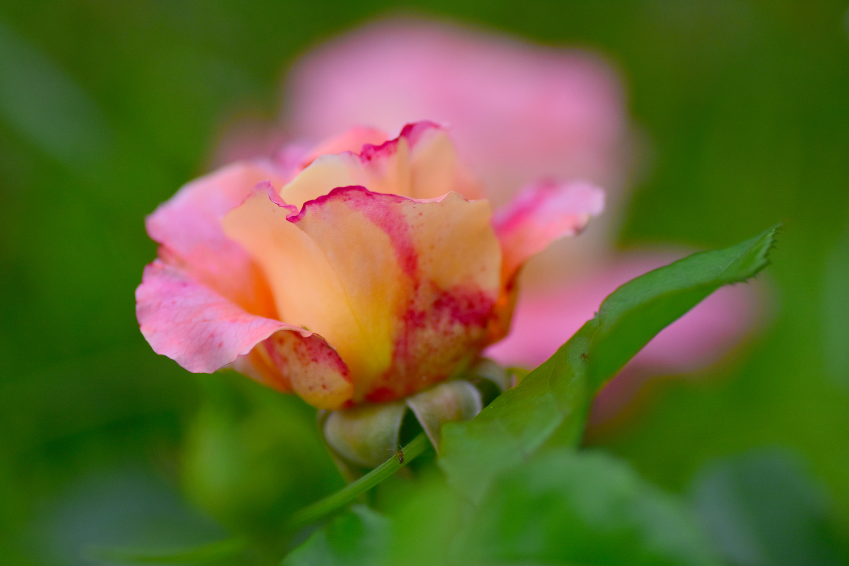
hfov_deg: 15.2
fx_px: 3183
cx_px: 424
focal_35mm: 135
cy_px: 283
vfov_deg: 10.2
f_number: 3.5
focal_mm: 90
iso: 400
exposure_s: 1/5000
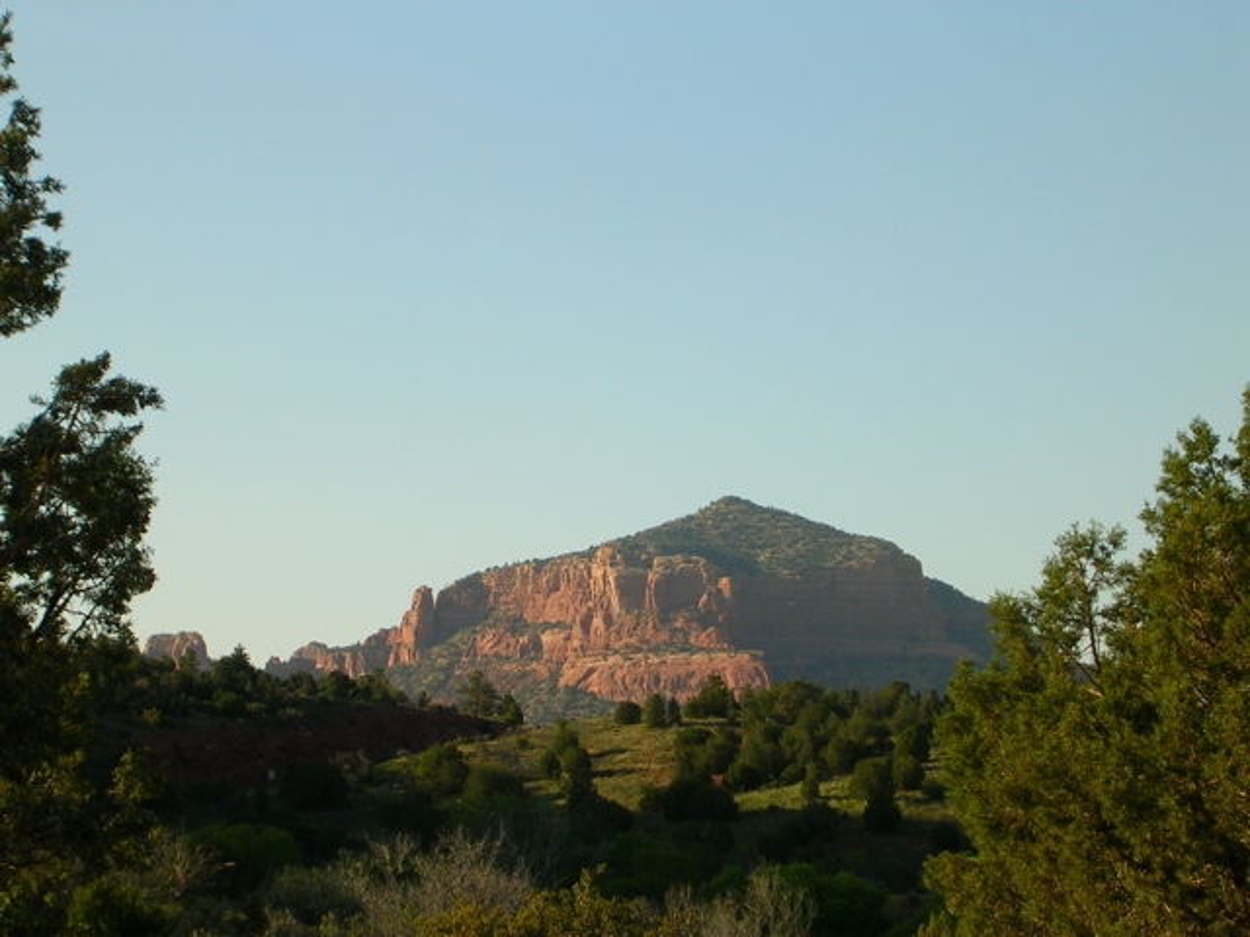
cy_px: 468
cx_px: 625
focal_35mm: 115
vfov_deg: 12.9
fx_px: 4153
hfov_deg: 17.1
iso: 50
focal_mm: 17.4
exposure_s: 1/303
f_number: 4.9
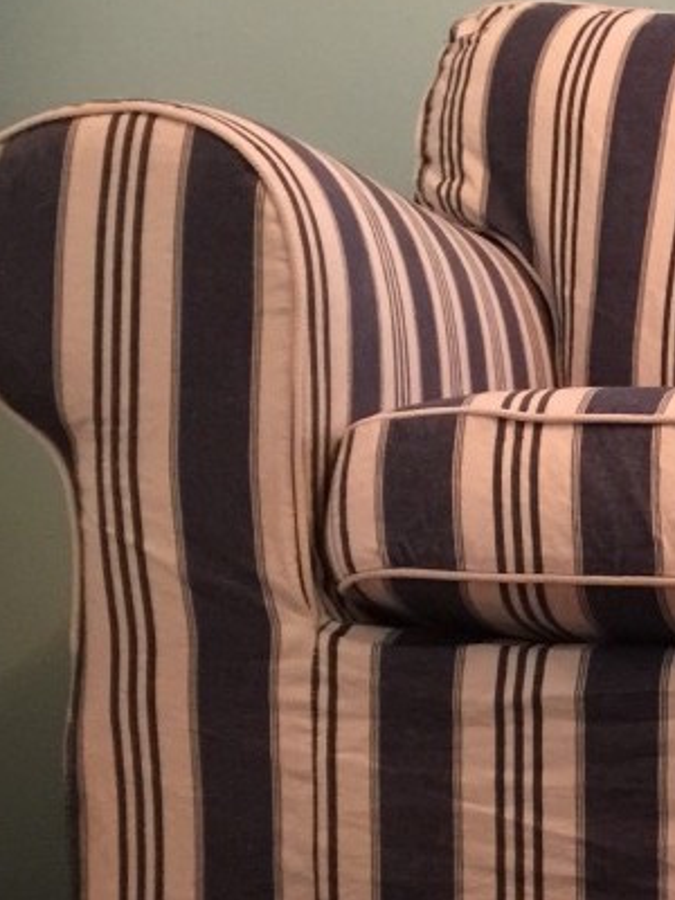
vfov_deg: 22.5
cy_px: 421
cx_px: 1008
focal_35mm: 87
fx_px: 2262
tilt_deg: +4.6
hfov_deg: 15.6
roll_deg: +1.3
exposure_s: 1/8
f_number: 2.2
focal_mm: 4.15
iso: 125
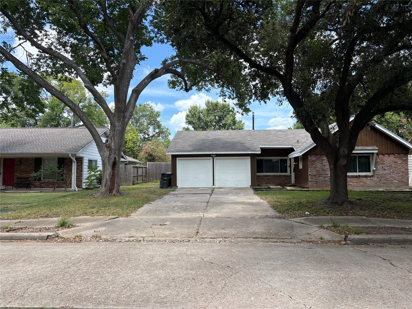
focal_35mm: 26
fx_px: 309
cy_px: 154
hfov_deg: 67.3
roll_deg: +0.2
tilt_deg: +4.7
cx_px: 206
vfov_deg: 53.1
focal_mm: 5.96
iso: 64
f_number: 1.6
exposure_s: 1/1517
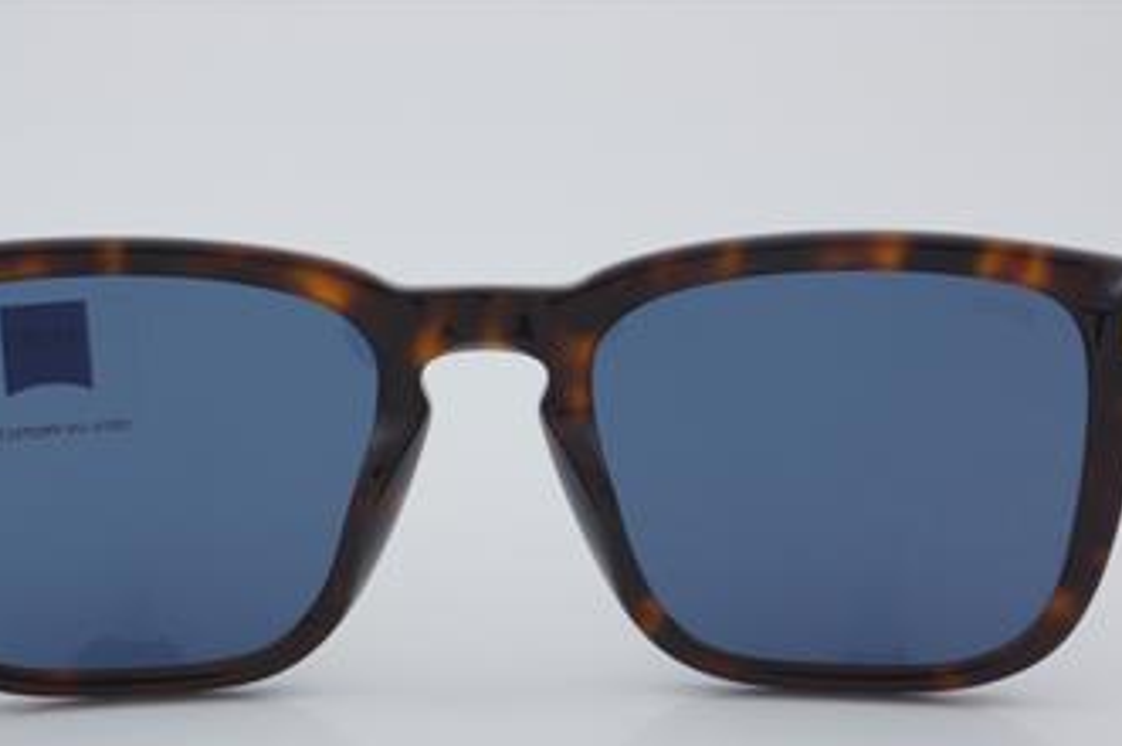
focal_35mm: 82
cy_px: 441
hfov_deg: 24.9
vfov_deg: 16.7
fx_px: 2541
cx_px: 485
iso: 100
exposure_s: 1/4
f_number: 32
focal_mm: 45
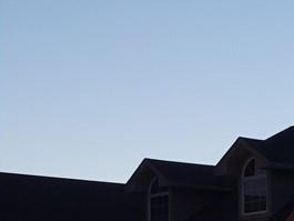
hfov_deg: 12.6
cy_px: 264
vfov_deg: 9.3
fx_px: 1334
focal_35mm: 157
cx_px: 133
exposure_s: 1/24
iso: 640
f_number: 1.8
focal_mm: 5.4
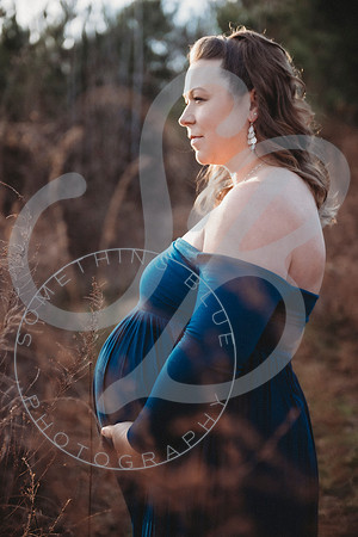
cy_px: 268
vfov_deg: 32.4
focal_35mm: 62
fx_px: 925
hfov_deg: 21.9
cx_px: 179
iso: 100
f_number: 2.8
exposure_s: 1/160
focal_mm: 62
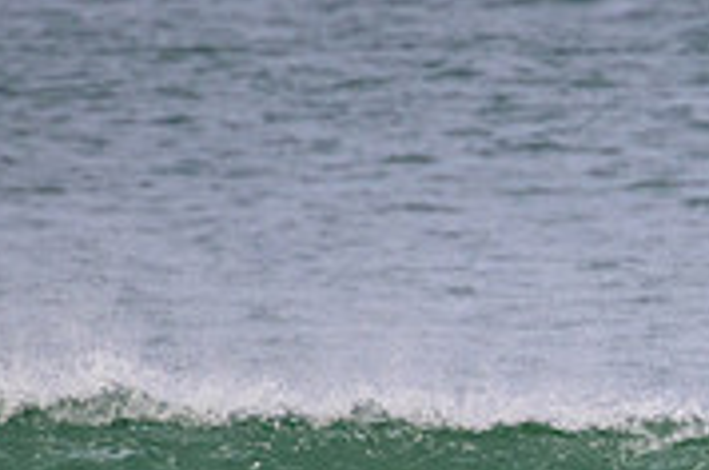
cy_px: 576
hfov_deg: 0.8
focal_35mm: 2613
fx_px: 51369
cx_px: 1004
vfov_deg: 0.5
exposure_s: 1/2000
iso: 1250
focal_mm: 800
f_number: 11
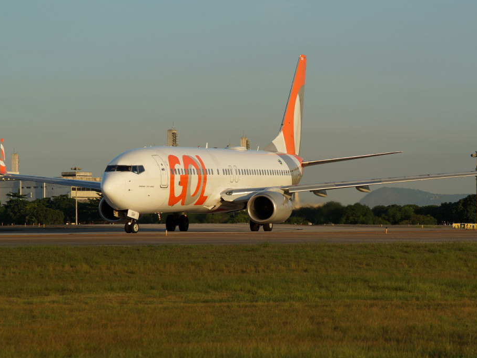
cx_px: 248
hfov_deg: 13.0
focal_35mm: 152
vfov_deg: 9.8
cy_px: 179
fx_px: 2094
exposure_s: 1/200
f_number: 8
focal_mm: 140
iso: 100
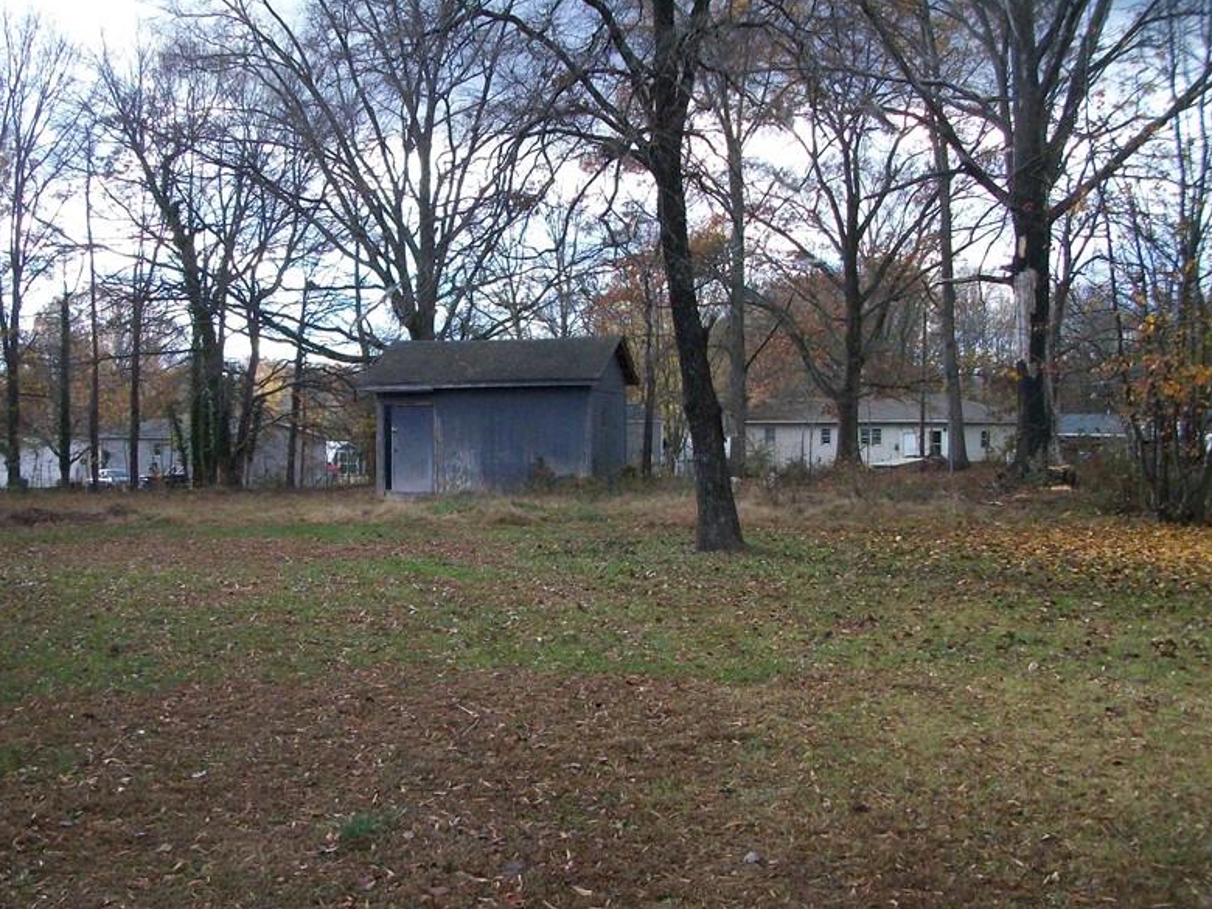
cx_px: 458
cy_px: 564
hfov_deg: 44.4
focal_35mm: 42
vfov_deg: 34.2
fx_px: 1471
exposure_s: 1/500
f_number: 2.9
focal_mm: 5.7
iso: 299
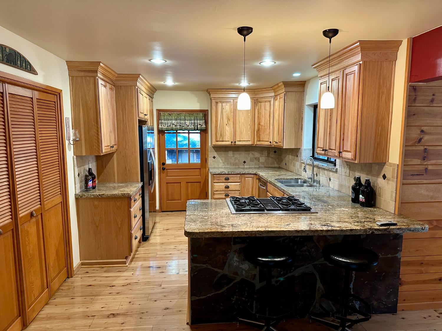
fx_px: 306
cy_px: 166
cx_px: 221
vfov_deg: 56.8
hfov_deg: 71.6
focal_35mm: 24
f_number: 1.78
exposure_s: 1/60
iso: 400
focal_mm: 6.86
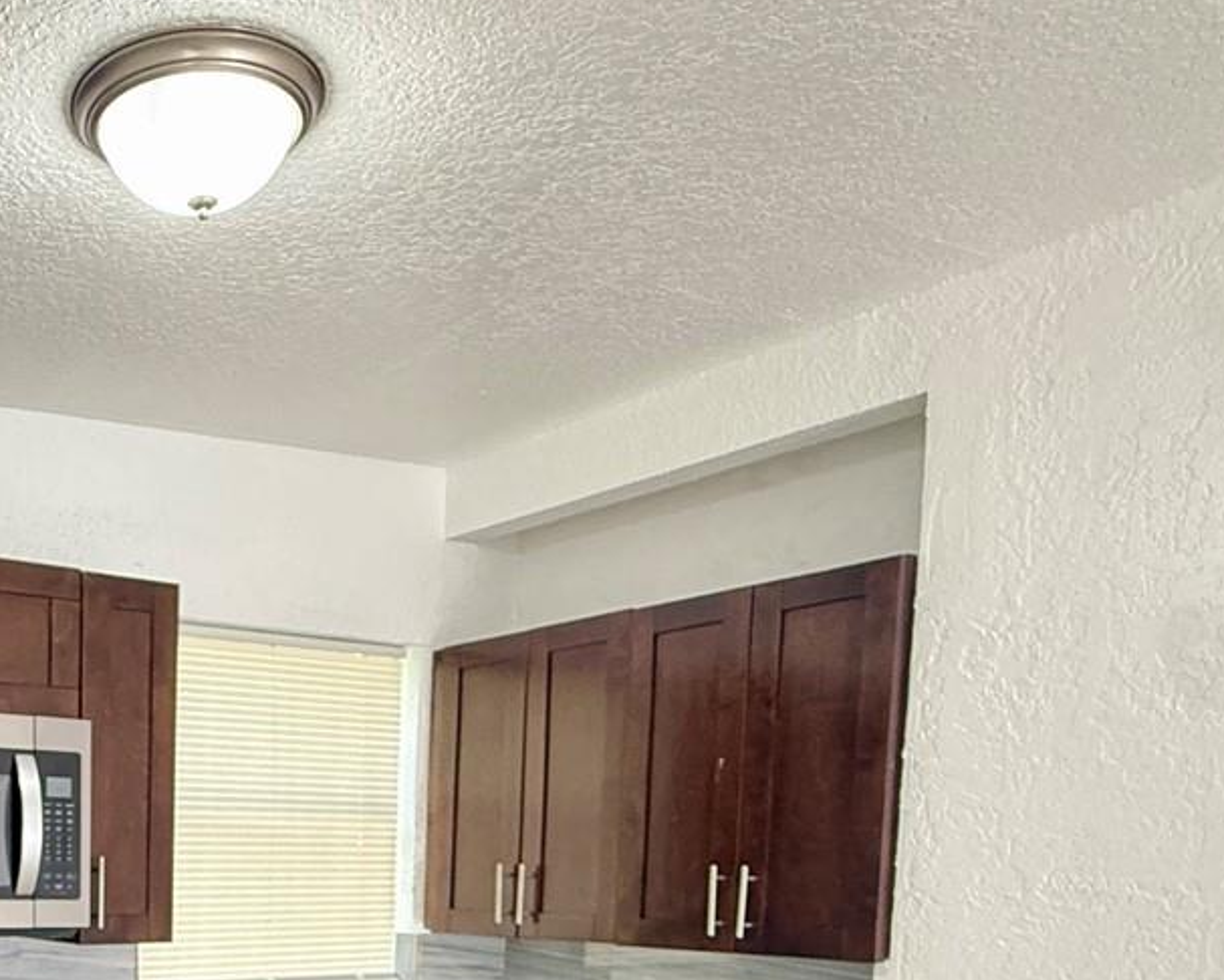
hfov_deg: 46.1
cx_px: 155
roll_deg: -0.7
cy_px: 984
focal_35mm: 36
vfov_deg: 36.9
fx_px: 1305
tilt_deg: -4.8
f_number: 2.2
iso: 500
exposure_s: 1/60
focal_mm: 2.22
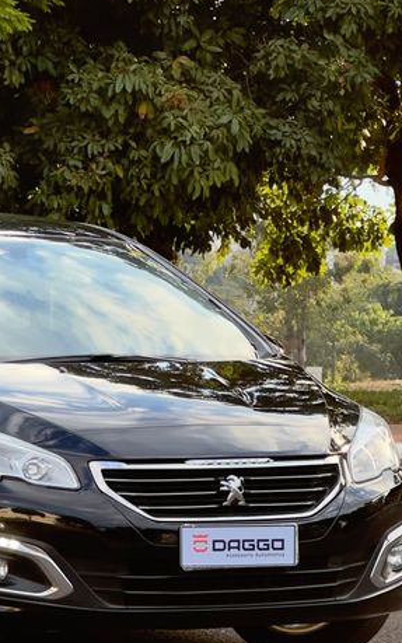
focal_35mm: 144
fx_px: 2523
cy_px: 338
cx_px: 6
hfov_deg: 9.1
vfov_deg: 14.5
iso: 25
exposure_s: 1/108
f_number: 2.8
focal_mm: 9
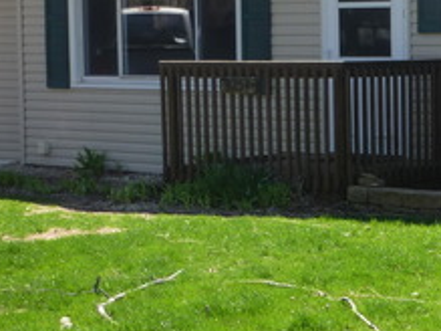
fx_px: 1413
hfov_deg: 16.7
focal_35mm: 111
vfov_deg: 13.3
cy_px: 127
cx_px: 580
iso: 100
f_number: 3.8
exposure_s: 1/250
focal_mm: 6.8
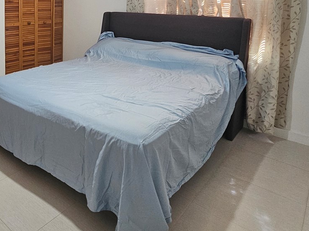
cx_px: 42
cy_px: 28
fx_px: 250
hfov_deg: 56.4
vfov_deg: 45.6
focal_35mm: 28
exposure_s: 1/60
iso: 320
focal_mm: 2.2
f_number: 2.2
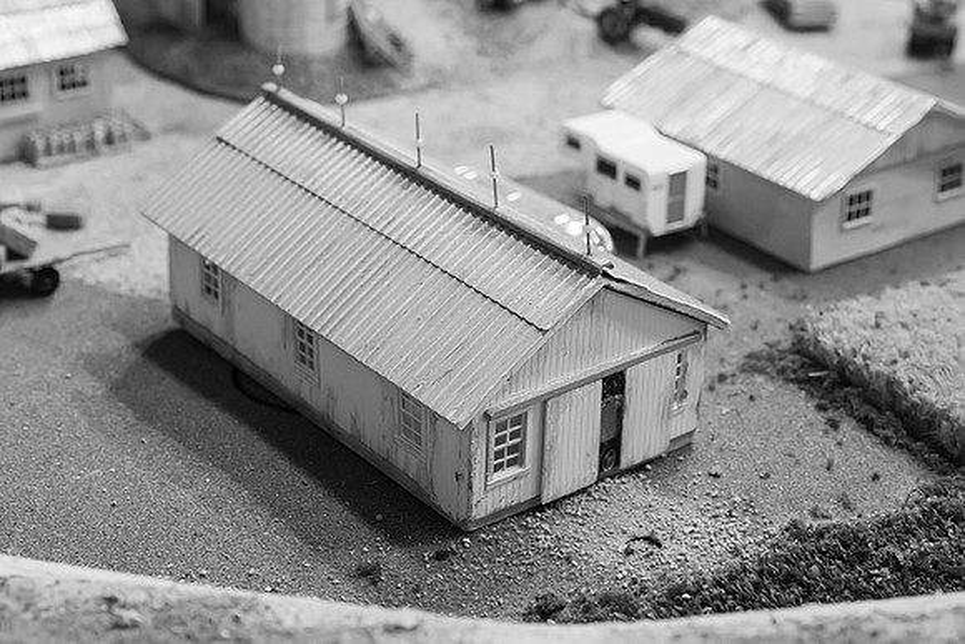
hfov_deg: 28.1
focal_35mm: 72
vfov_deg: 18.8
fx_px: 1927
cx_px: 561
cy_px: 162
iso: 3200
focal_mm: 48
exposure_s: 1/80
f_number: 7.1
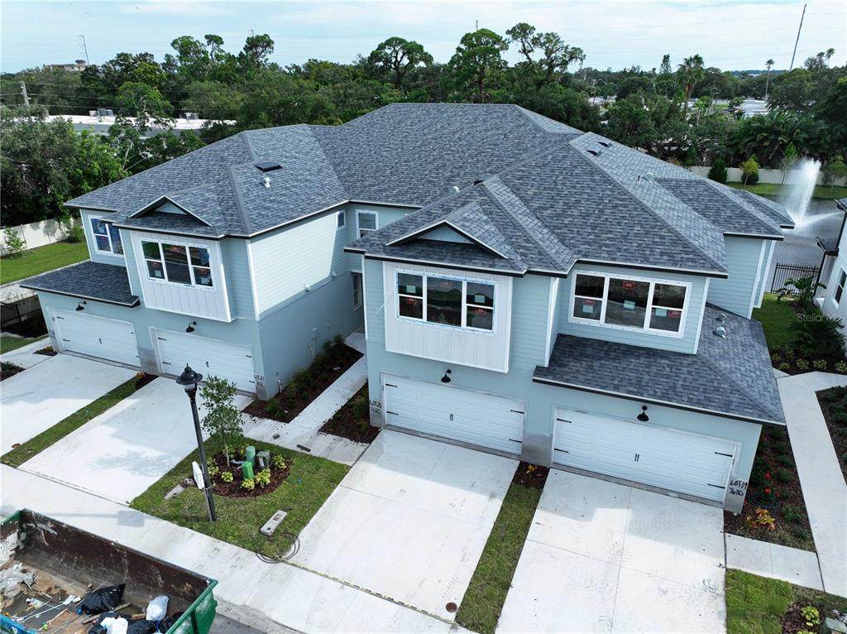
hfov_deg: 71.6
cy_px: 317
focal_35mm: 24
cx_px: 424
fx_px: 587
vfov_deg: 56.7
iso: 100
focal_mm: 12.29
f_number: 3.2
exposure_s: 1/240
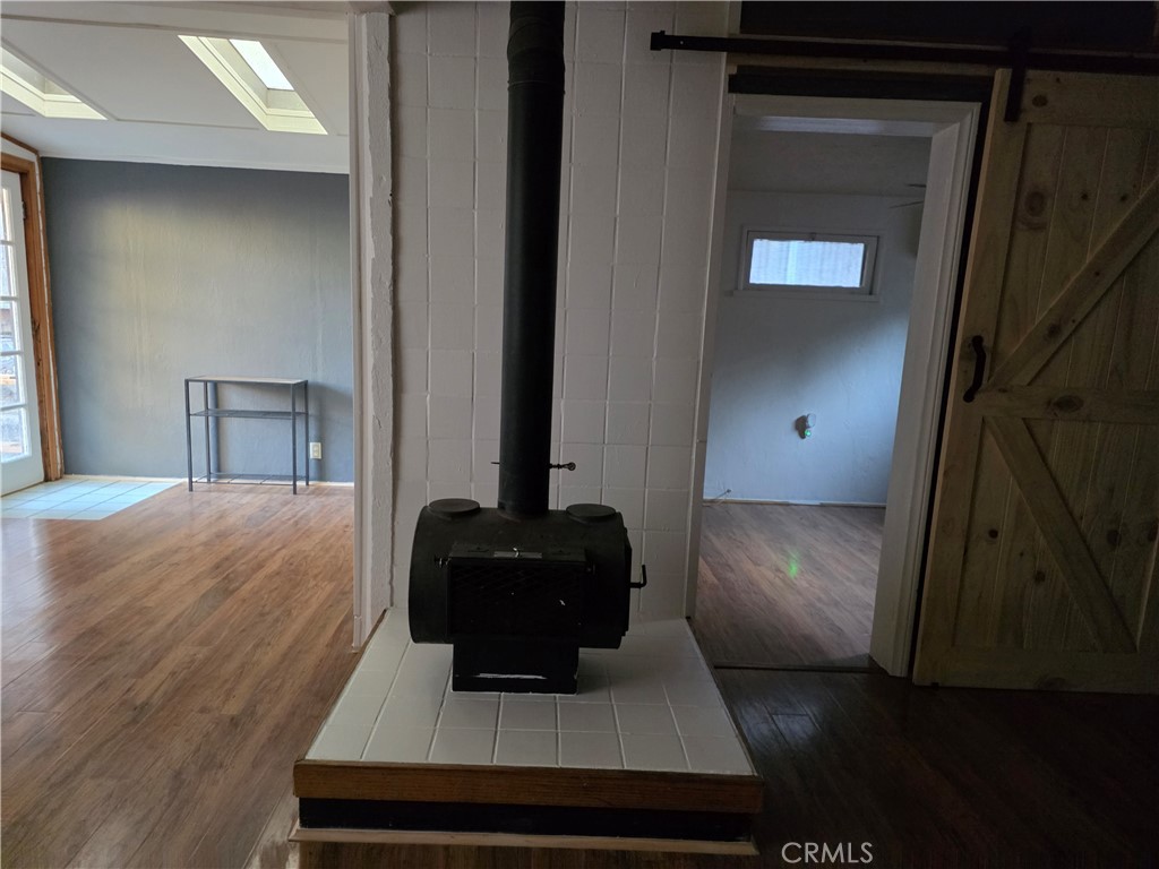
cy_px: 434
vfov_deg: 58.9
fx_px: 770
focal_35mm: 23
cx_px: 580
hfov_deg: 73.9
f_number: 1.7
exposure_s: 1/120
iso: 1600
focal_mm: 6.25
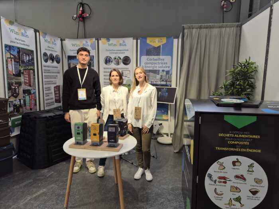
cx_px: 140
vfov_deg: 58.9
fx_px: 185
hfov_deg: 73.9
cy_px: 104
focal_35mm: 23
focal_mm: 5.4
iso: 64
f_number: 1.8
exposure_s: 1/100
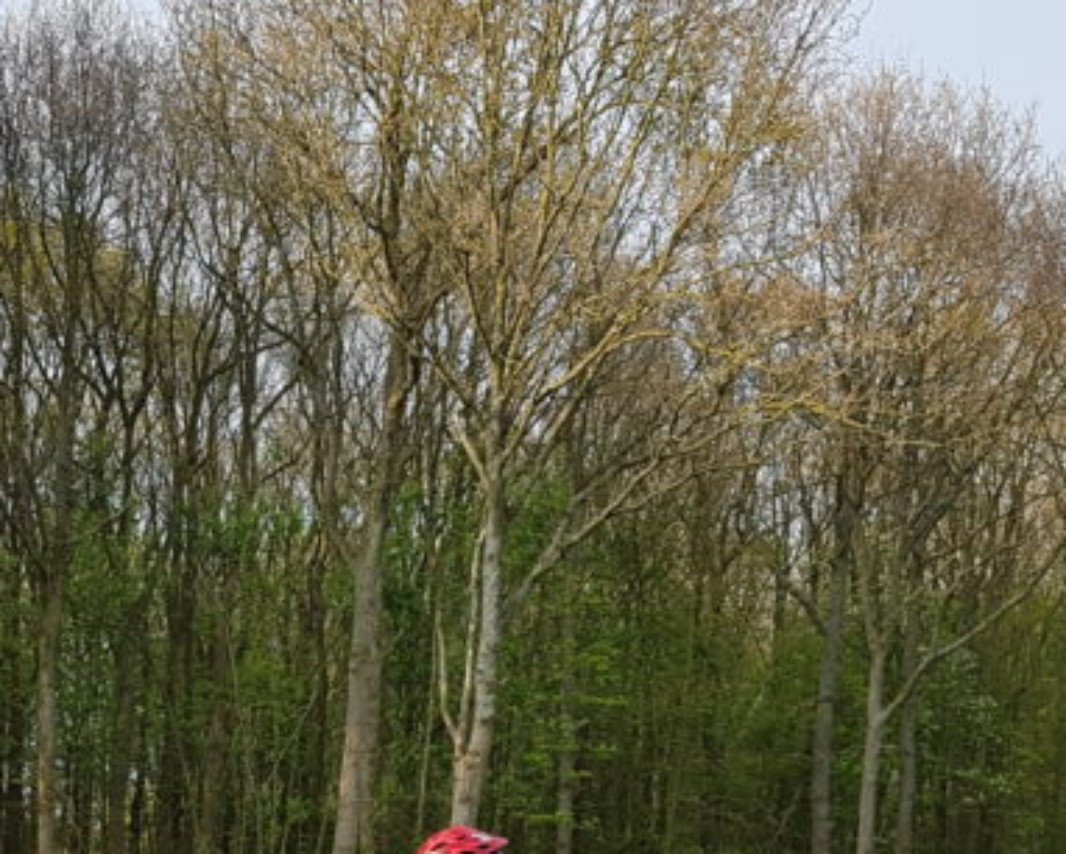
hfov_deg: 27.3
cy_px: 927
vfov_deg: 21.4
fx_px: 2146
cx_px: 195
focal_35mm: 68
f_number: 1.7
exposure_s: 1/688
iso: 50
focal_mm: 4.2
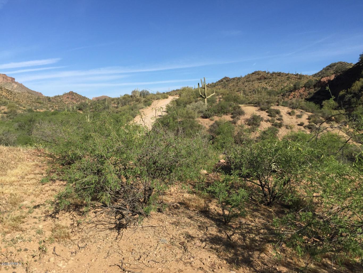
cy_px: 136
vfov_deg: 48.2
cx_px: 182
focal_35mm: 29
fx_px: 304
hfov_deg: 61.7
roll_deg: -0.3
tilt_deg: -4.5
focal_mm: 4.15
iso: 32
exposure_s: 1/2083
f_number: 2.2
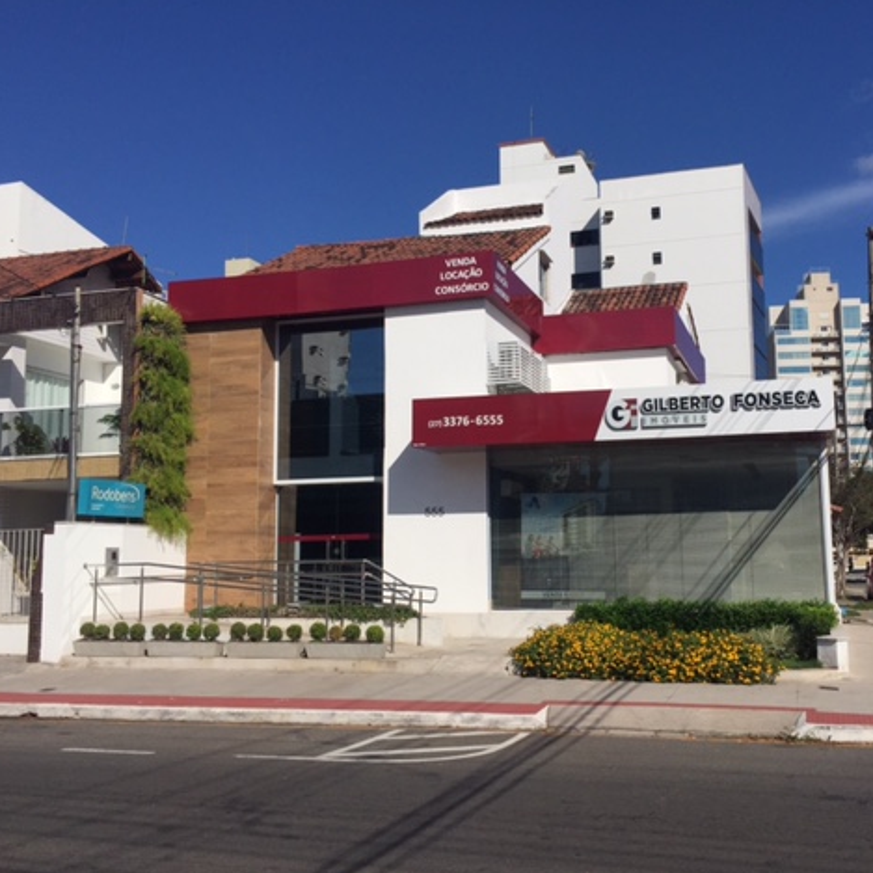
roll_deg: +0.4
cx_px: 516
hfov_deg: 47.0
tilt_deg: +7.4
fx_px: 999
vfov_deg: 47.2
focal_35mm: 35
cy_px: 439
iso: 32
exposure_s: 1/5650
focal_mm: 4.15
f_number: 2.2
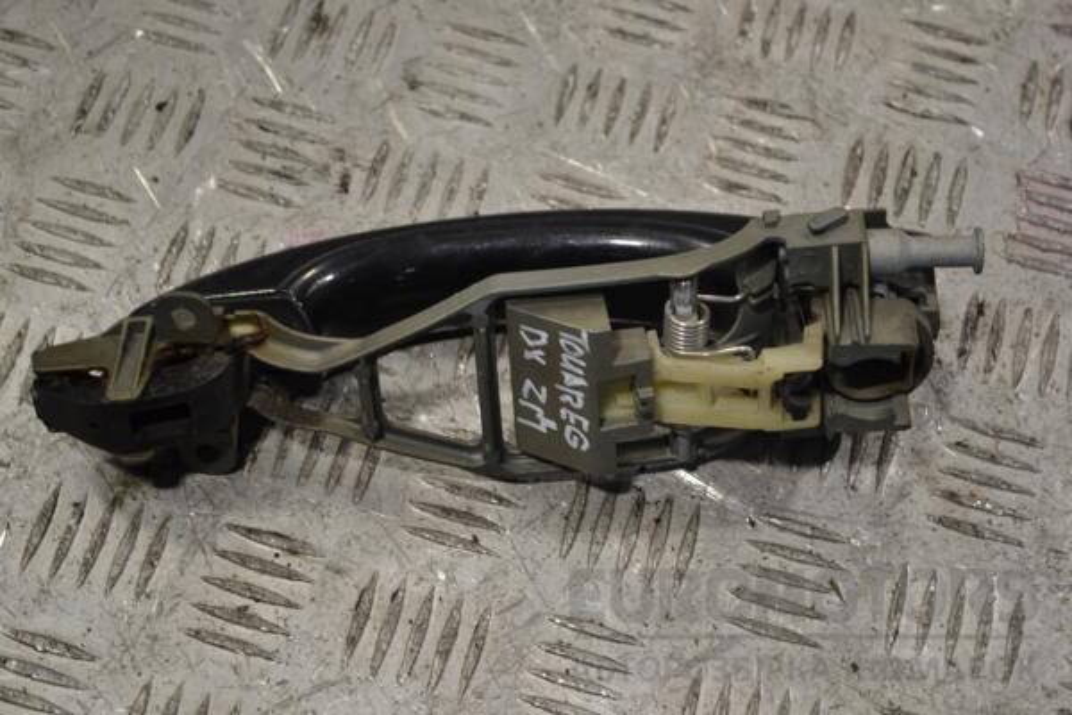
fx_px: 2055
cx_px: 536
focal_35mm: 69
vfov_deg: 19.7
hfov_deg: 29.2
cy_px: 358
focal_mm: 46
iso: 400
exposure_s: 1/125
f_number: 5.6
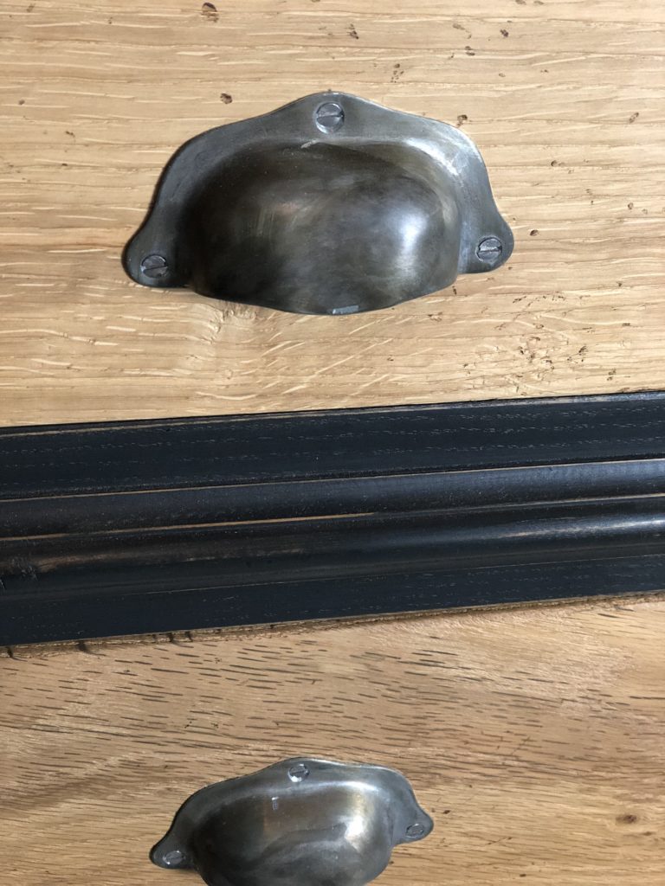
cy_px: 443
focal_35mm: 52
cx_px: 332
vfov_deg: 36.8
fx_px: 1332
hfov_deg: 28.0
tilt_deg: -35.2
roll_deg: -2.9
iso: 160
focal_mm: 6
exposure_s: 1/14
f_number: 2.4
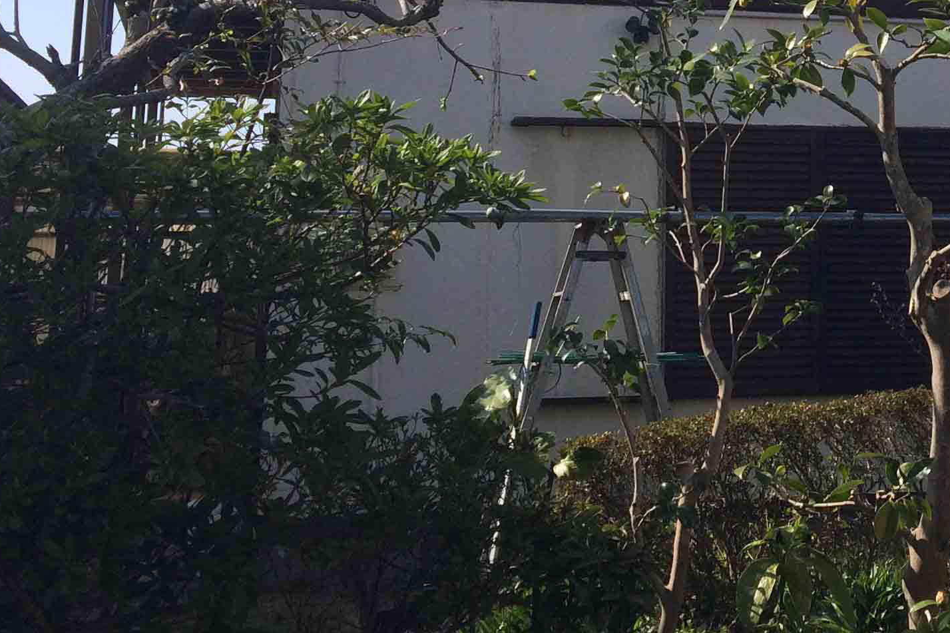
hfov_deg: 27.9
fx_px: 1820
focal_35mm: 69
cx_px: 896
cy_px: -21
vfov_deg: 19.1
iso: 32
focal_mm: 4.15
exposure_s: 1/2053
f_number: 2.2
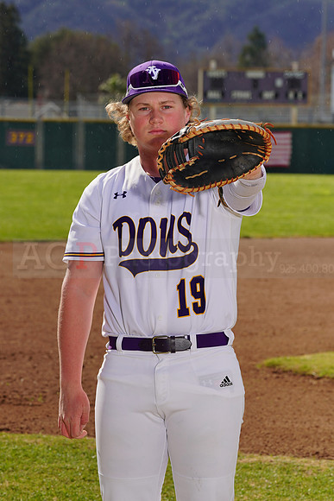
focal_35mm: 187
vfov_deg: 11.0
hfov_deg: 7.3
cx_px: 167
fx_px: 2601
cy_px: 250
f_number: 11
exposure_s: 1/250
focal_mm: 187
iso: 100
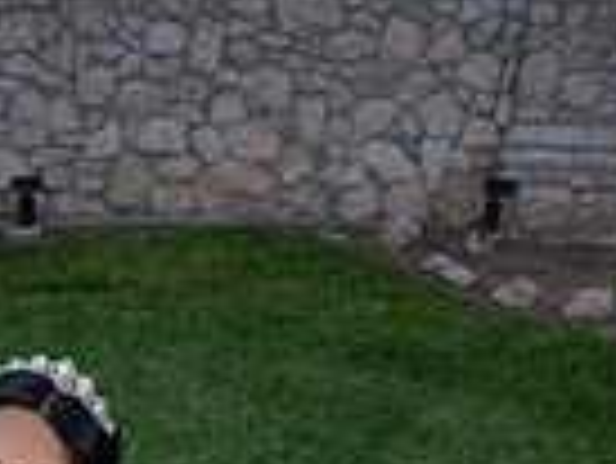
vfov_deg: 16.2
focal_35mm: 63
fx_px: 1122
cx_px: 58
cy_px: 1000
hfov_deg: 29.4
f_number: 2.8
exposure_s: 1/800
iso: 125
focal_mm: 20
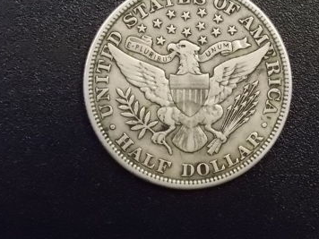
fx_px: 1539
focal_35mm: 167
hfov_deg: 11.8
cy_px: 104
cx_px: 182
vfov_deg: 8.9
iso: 1600
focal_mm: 23.4
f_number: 5
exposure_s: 1/125
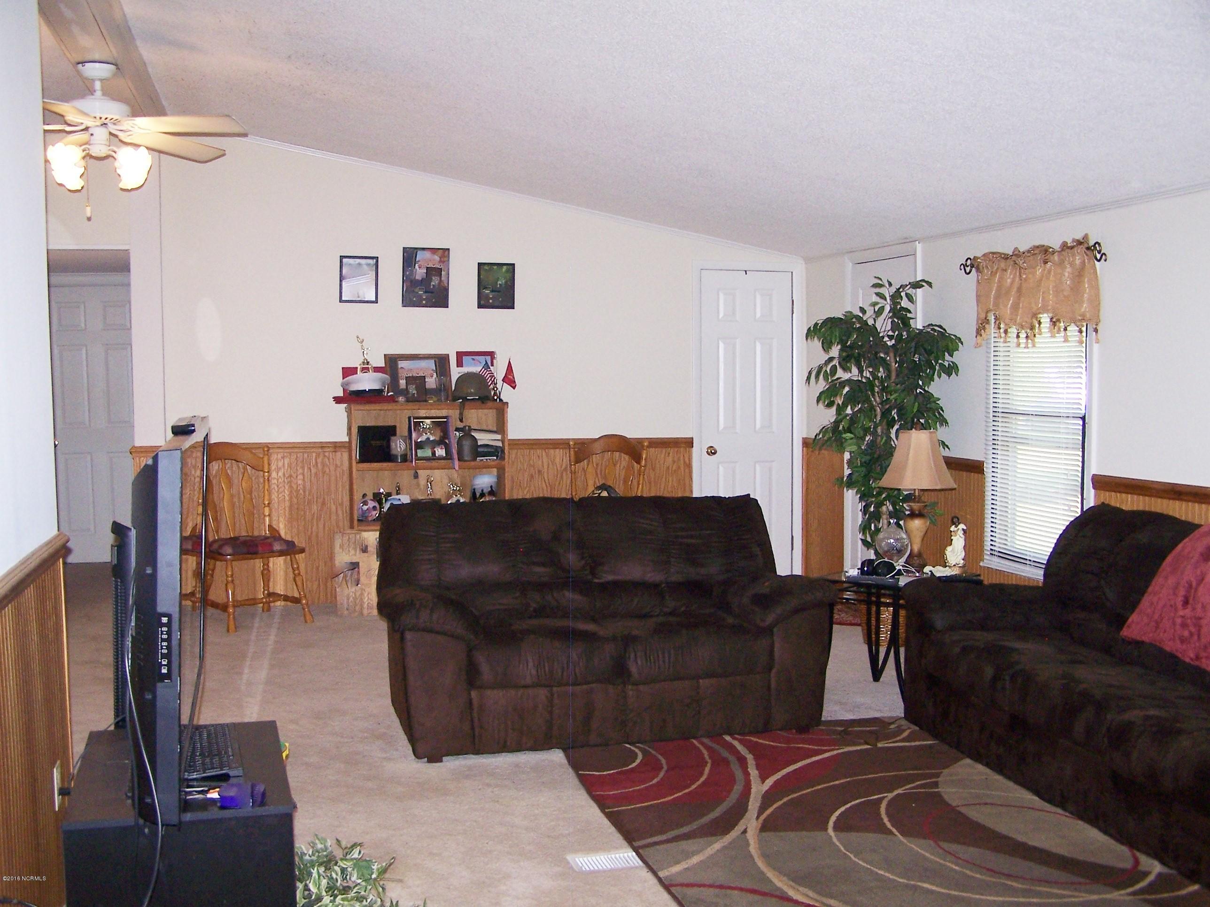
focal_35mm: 38
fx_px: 1328
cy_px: 454
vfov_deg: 37.7
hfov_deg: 49.0
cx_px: 605
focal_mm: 6.3
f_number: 2.8
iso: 140
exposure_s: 1/60
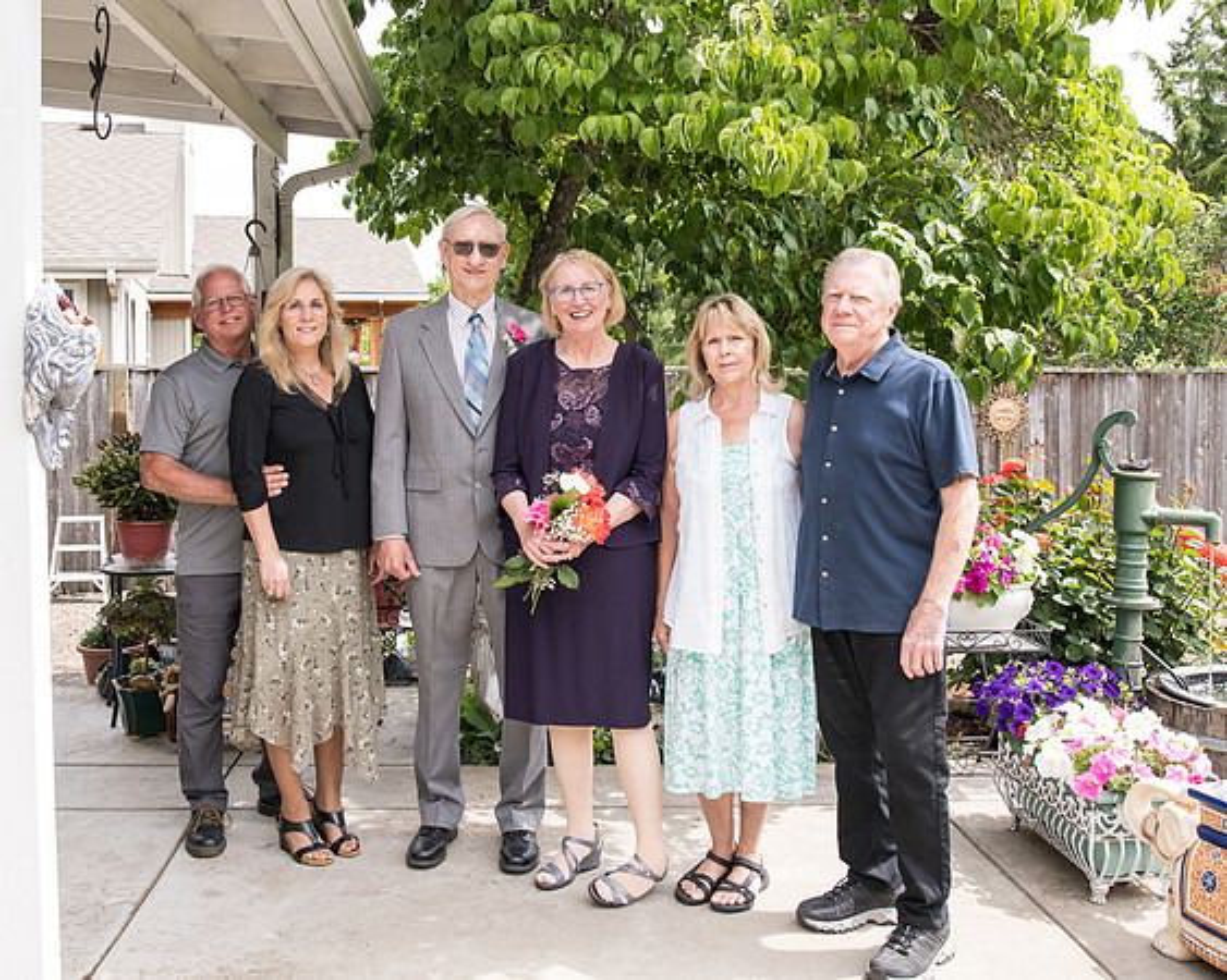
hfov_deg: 54.9
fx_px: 1179
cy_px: 393
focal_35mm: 32
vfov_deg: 44.9
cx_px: 554
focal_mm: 24
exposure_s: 1/500
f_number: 5
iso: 400
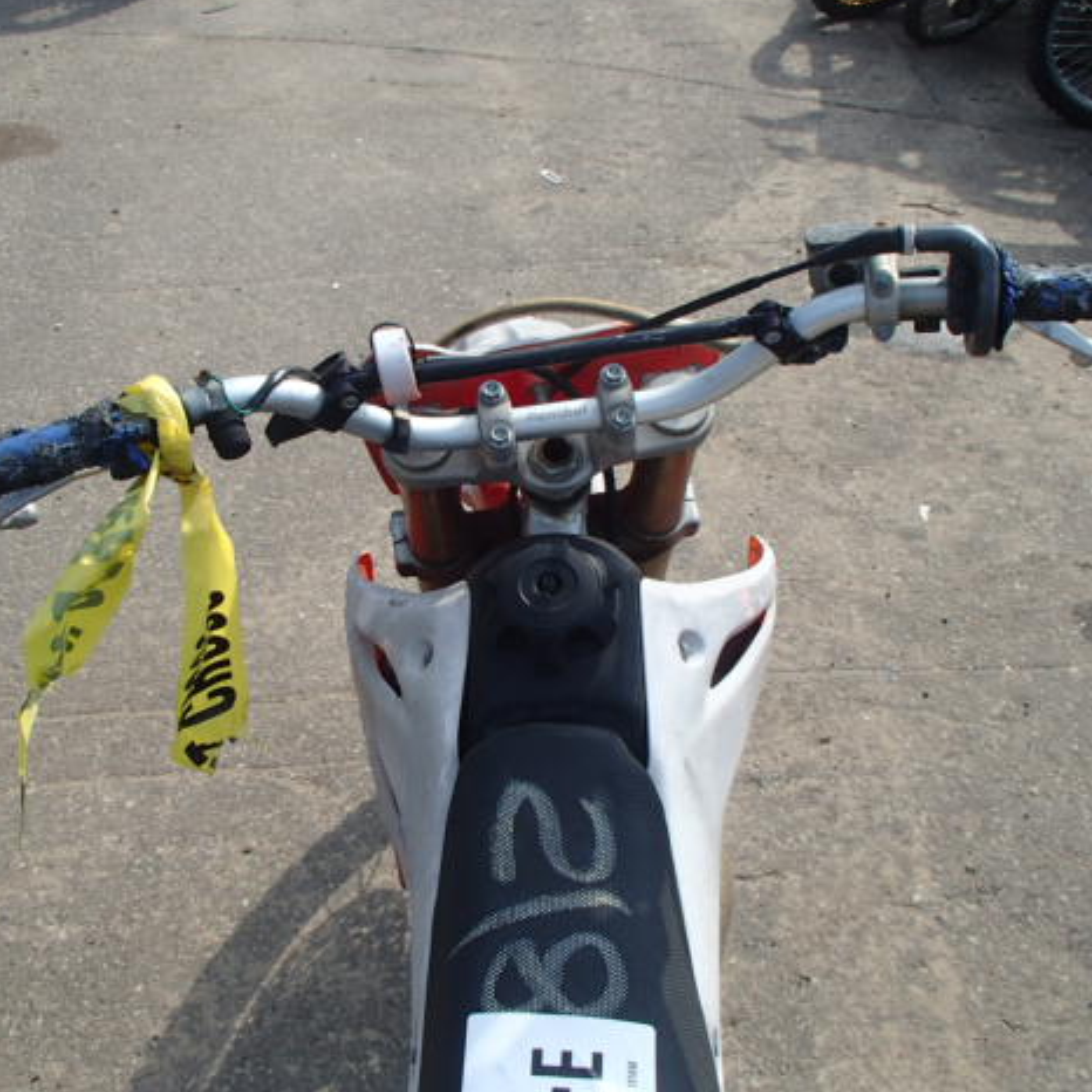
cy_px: 532
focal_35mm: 34
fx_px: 1213
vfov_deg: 48.4
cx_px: 534
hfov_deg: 48.4
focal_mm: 5
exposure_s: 1/500
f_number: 3.9
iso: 100
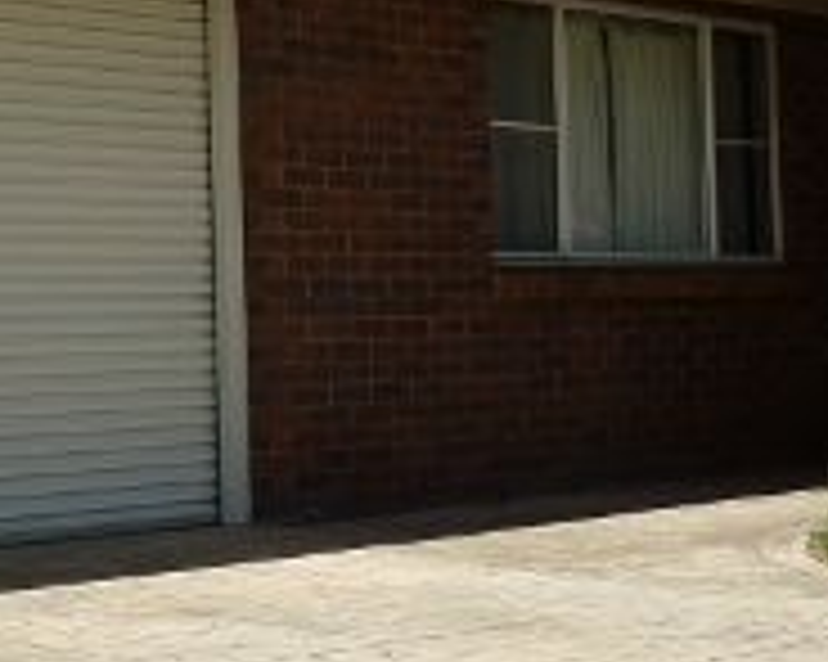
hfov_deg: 21.9
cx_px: 68
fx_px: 2082
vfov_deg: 18.0
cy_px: 261
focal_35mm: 85
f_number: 4
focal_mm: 4.1
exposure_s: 1/500
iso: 80
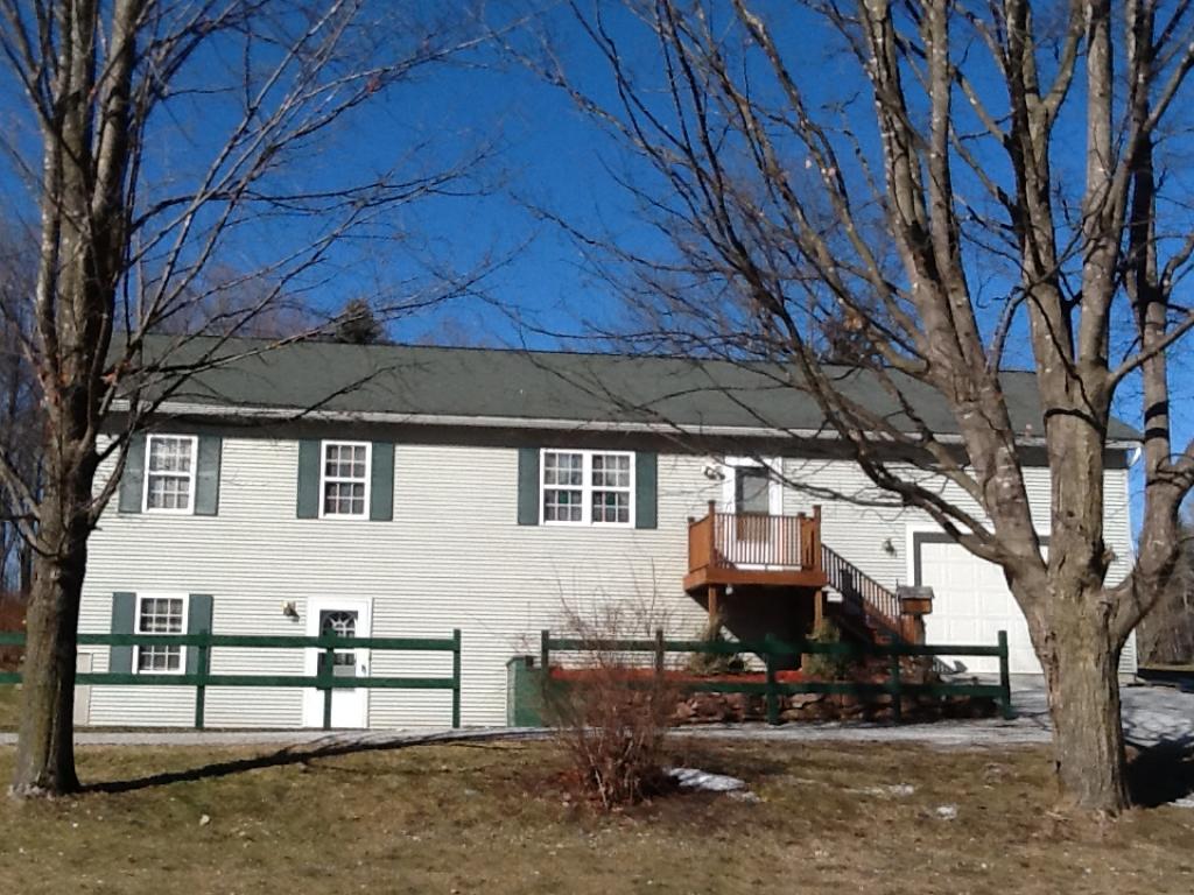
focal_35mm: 44
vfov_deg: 32.9
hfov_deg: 42.9
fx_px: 1518
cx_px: 597
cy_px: 448
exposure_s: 1/1783
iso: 40
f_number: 2.4
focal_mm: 2.03
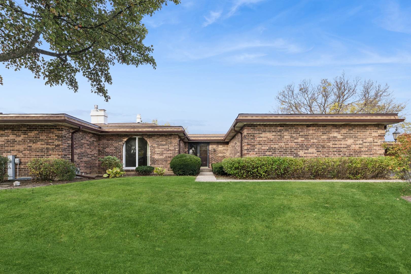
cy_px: 137
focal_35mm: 16
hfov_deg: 96.7
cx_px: 206
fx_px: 183
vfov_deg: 73.7
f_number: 8
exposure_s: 1/320
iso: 400
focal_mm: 16
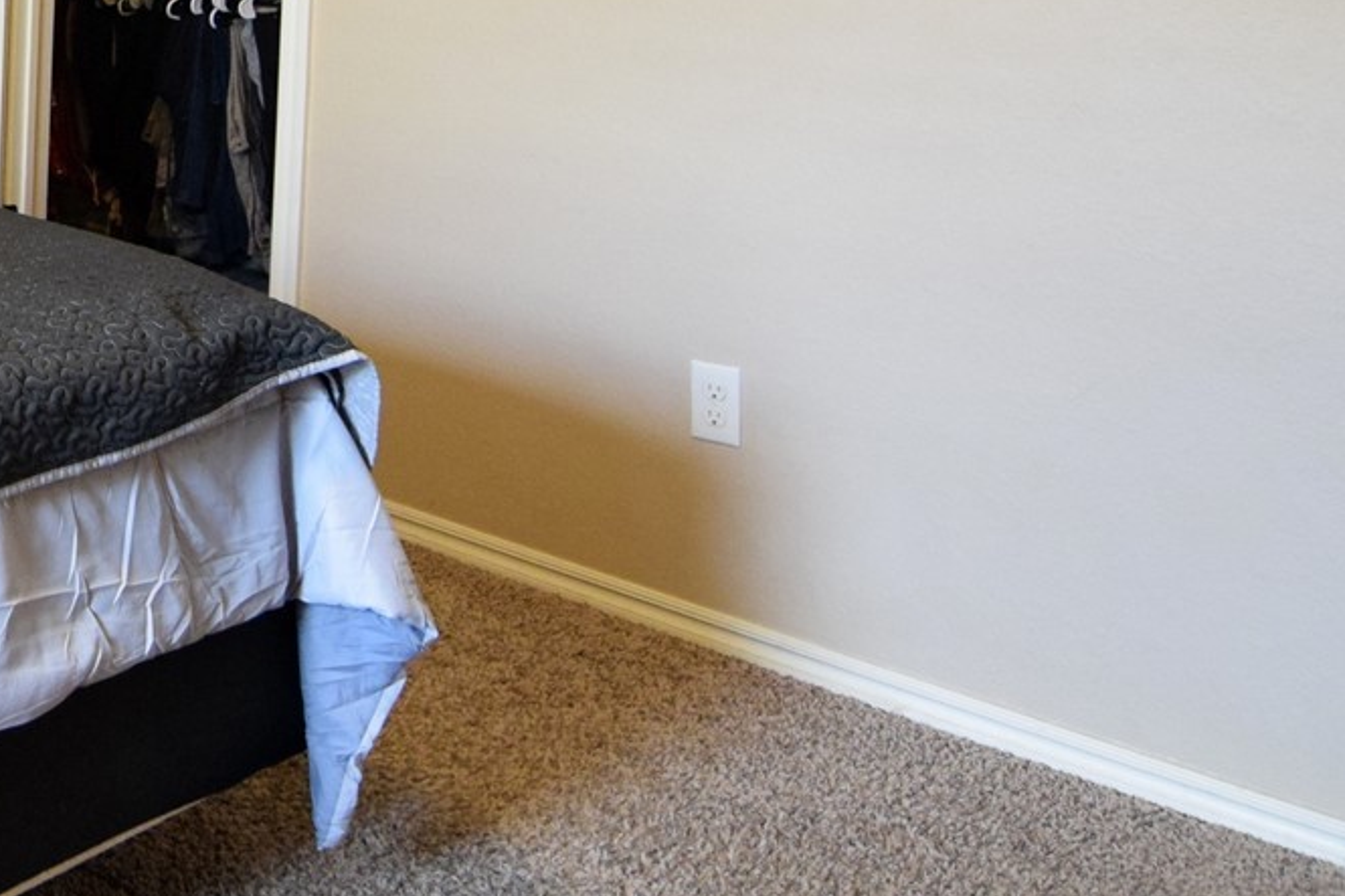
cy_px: -112
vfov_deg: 24.7
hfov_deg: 31.8
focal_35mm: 51
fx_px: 1887
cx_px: -318
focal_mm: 11
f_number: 2.8
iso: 1600
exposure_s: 1/60
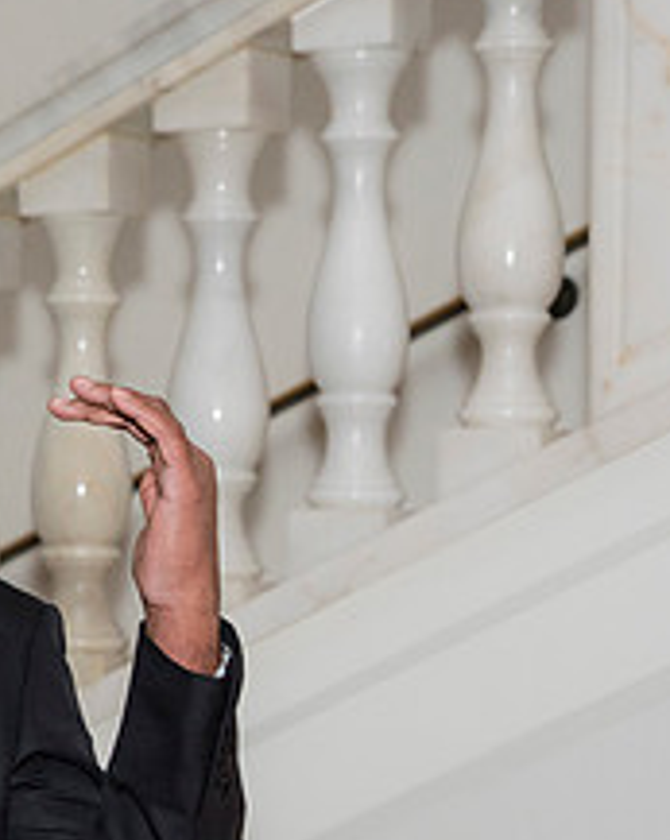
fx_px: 4546
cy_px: 574
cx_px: -344
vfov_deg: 10.6
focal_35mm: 183
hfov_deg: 8.2
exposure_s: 1/125
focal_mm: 70
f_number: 5
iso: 800
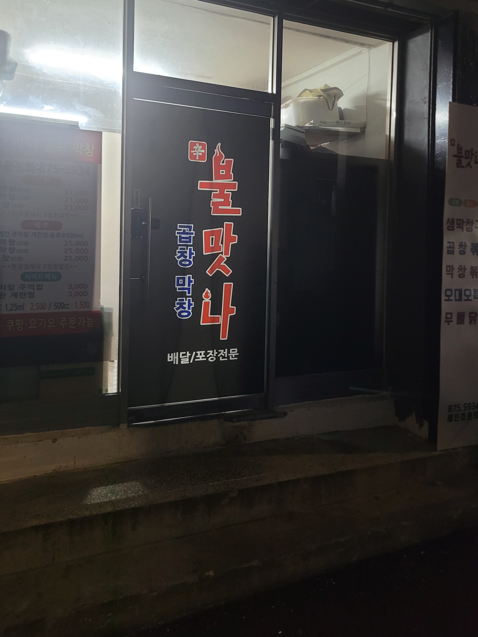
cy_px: 262
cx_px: 217
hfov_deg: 44.1
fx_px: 589
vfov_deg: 56.5
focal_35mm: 32
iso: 250
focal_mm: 5.4
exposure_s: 1/40
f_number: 1.8
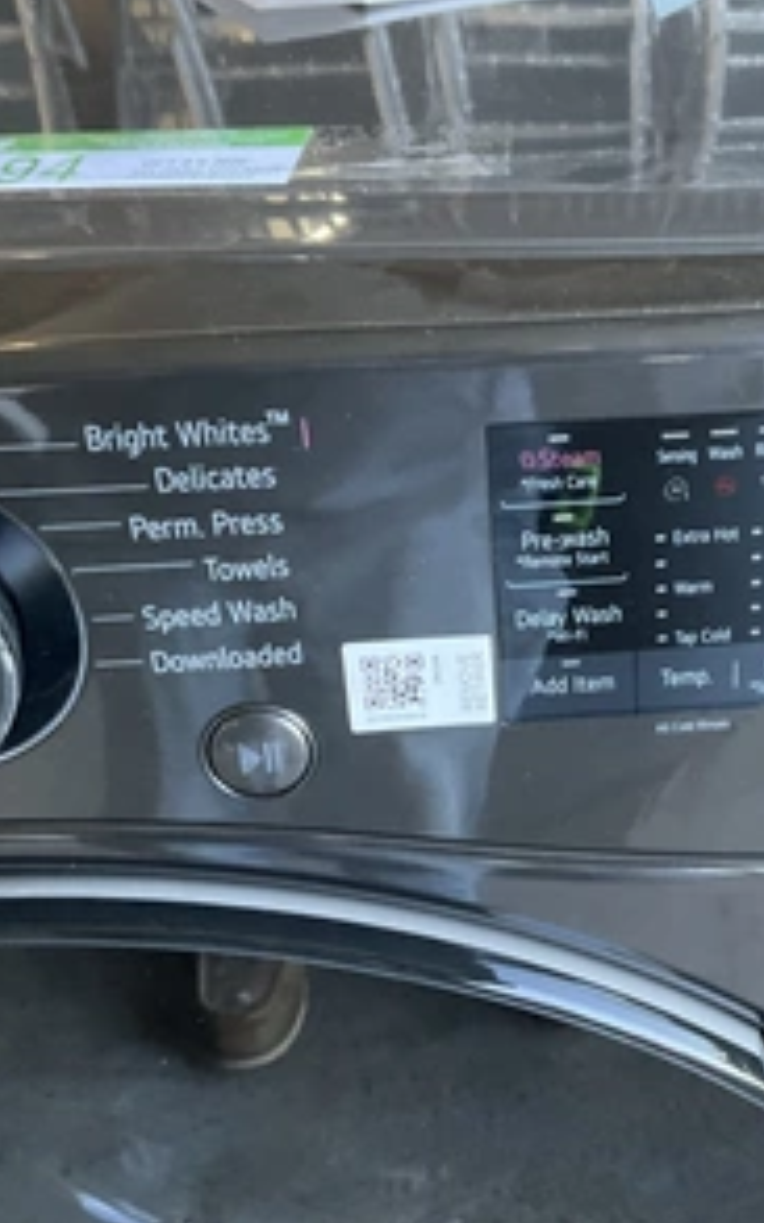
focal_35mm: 42
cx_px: 622
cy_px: 605
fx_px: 1400
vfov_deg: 47.2
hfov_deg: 29.7
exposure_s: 1/60
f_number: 1.8
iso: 250
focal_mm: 3
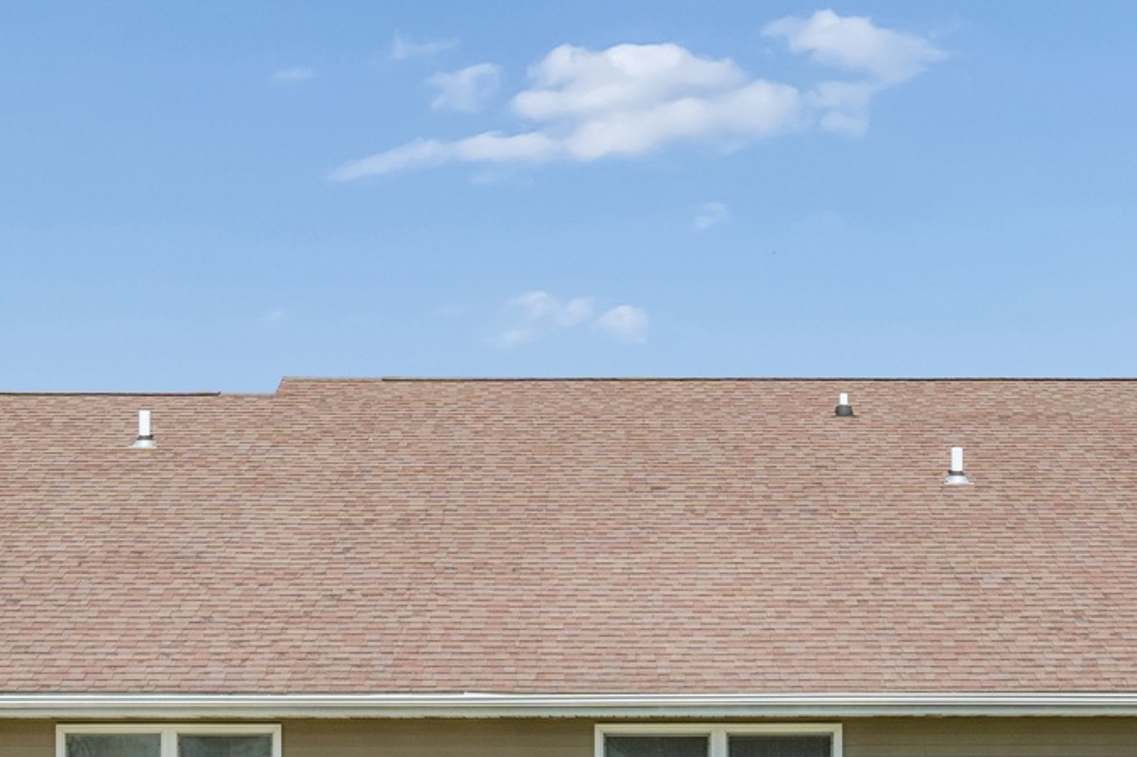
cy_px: 679
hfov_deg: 28.8
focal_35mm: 70
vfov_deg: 19.1
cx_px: 641
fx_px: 2210
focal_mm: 29
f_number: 9
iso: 400
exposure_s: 1/1250
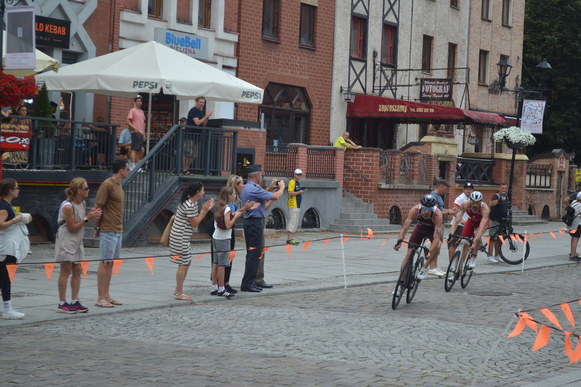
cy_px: 194
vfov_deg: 16.6
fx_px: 1331
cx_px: 290
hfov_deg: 24.6
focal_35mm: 82
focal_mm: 55
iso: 400
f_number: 5.6
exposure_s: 1/800
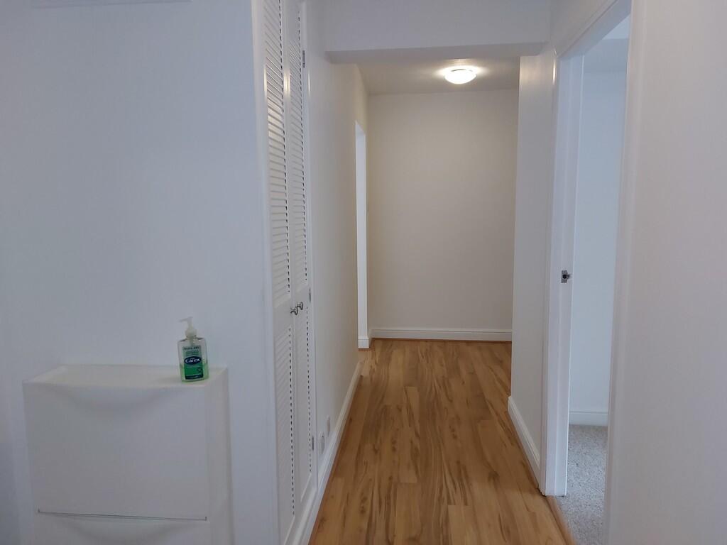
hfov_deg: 71.6
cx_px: 364
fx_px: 504
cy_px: 272
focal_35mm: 24
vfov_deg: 56.8
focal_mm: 5.23
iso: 250
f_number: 1.8
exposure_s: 1/100
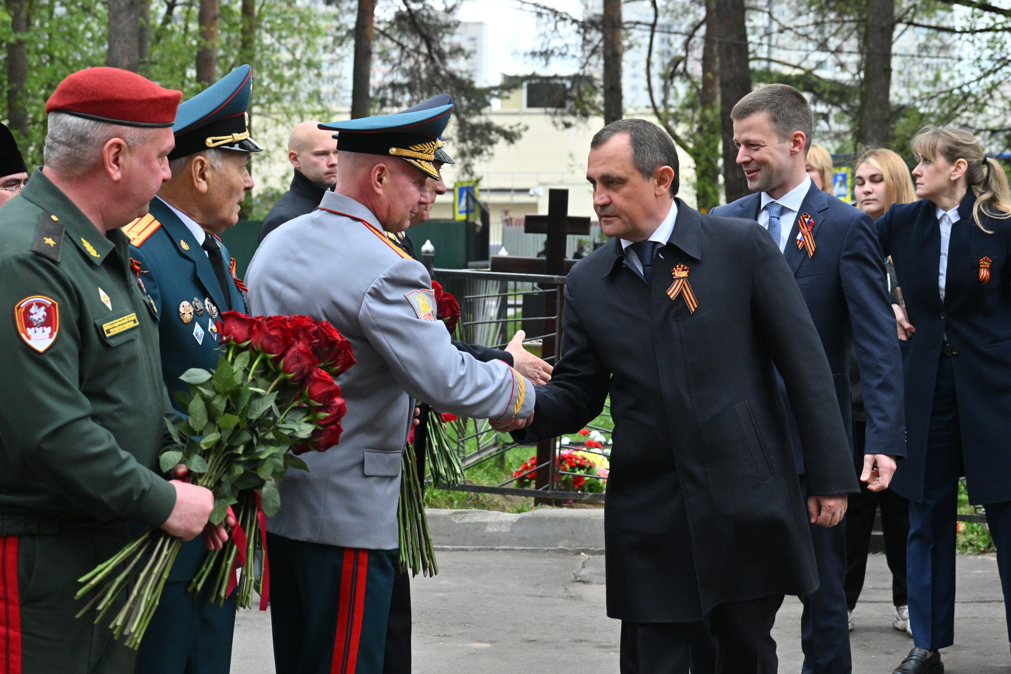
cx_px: 506
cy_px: 337
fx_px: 2387
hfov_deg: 23.9
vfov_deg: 16.1
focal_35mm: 85
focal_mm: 57
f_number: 5.6
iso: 1600
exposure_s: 1/2000
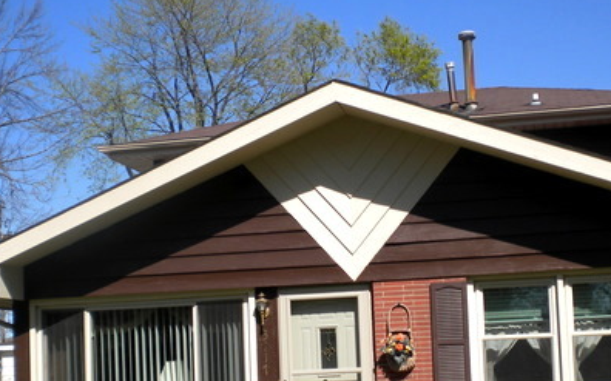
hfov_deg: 34.0
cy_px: 312
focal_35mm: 60
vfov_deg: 21.3
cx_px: 350
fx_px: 999
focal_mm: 6.3
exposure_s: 1/638
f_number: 4.6
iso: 80
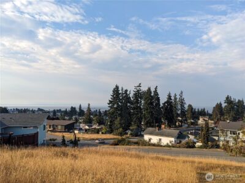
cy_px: 92
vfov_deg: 51.4
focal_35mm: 27
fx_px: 191
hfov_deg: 65.3
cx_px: 122
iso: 59
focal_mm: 4.38
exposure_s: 1/1949
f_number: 1.73
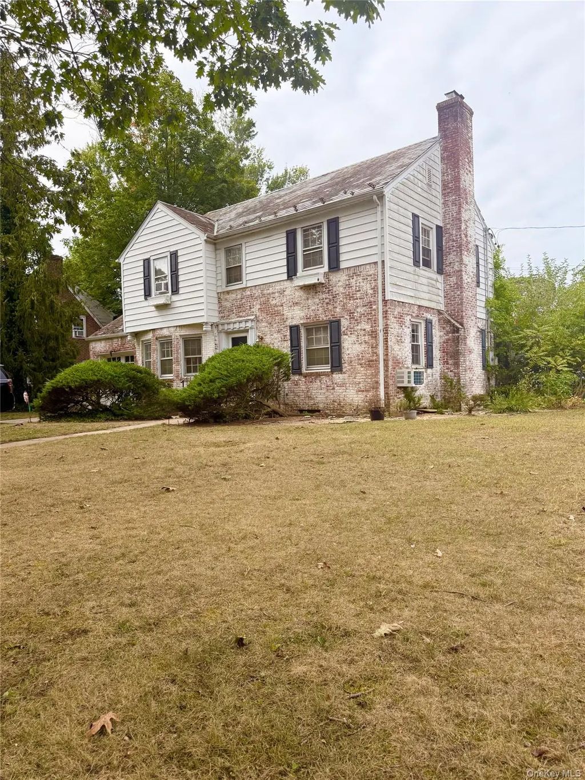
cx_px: 292
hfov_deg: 56.8
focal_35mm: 24
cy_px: 390
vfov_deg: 71.6
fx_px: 541
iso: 100
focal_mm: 6.76
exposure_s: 1/3425
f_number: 1.78
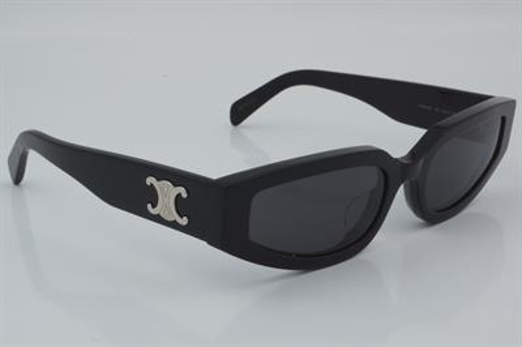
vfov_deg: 18.2
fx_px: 1087
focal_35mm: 75
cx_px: 261
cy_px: 174
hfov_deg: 27.0
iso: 100
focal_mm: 50
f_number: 32
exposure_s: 1/4
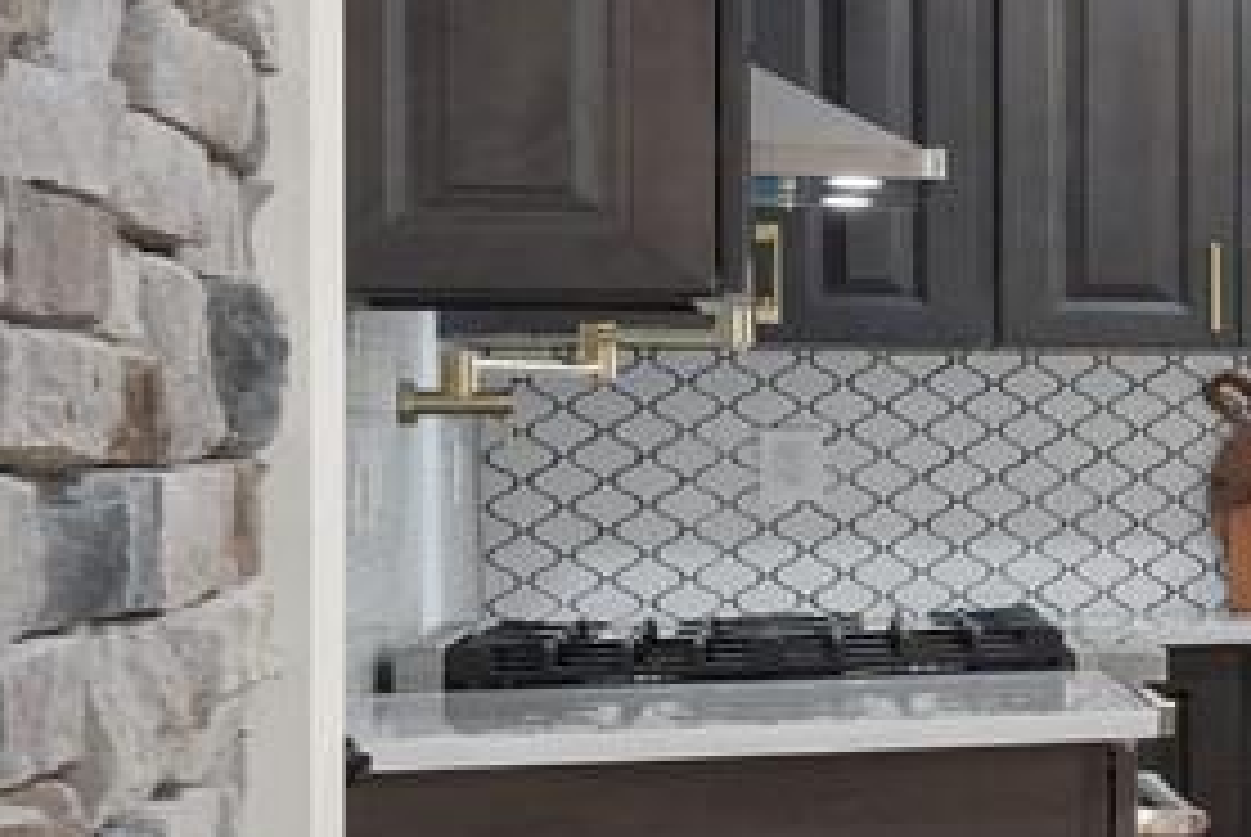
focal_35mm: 103
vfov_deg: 13.3
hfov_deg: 9.2
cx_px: 4522
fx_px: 3583
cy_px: 439
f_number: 10
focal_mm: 14
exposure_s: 1/1.25
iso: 320
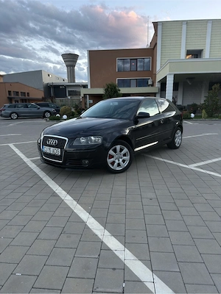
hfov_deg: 56.8
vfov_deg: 71.6
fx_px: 204
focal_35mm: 24
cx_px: 110
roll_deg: +0.1
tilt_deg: -11.6
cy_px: 147
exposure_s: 1/68
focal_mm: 6.76
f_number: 1.78
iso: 100
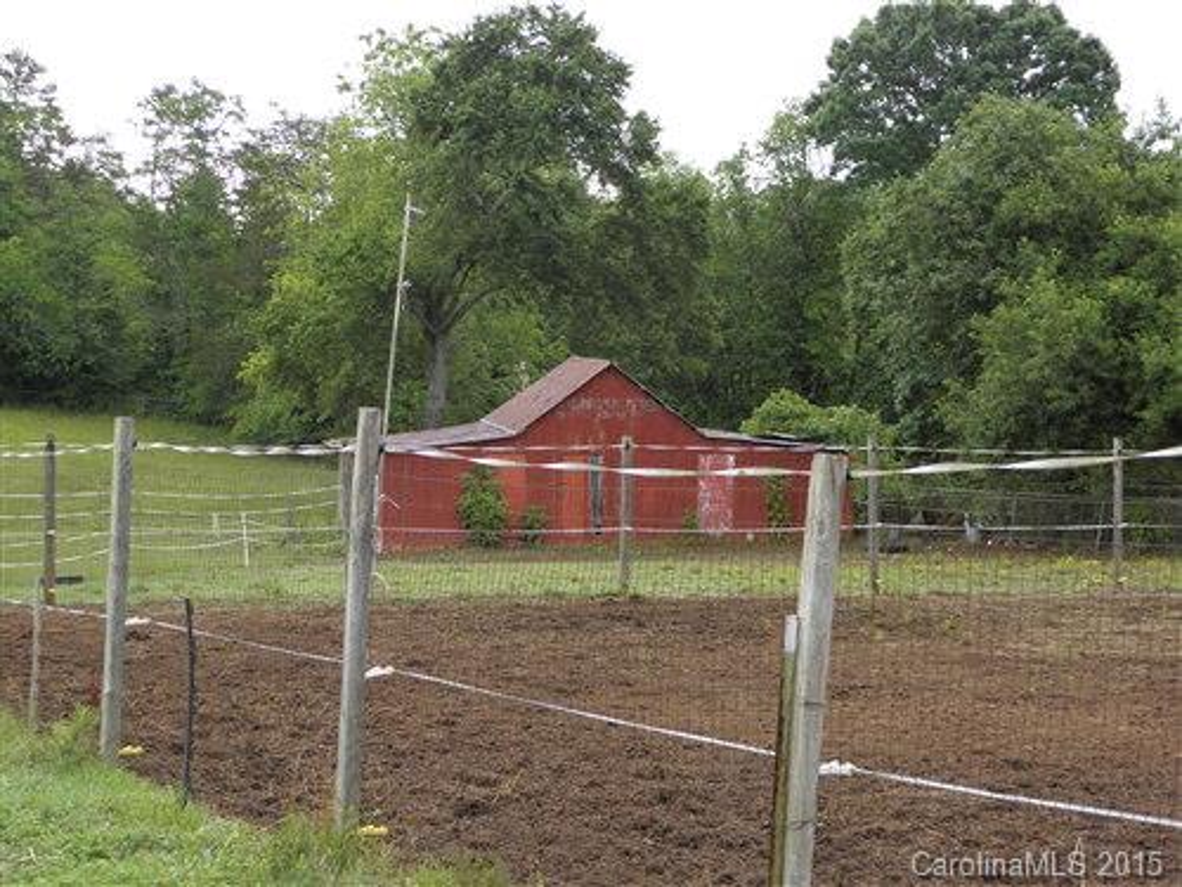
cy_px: 444
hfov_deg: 28.6
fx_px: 2322
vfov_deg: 21.6
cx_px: 591
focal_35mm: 68
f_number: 4.3
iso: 100
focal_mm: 12.2
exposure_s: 1/125
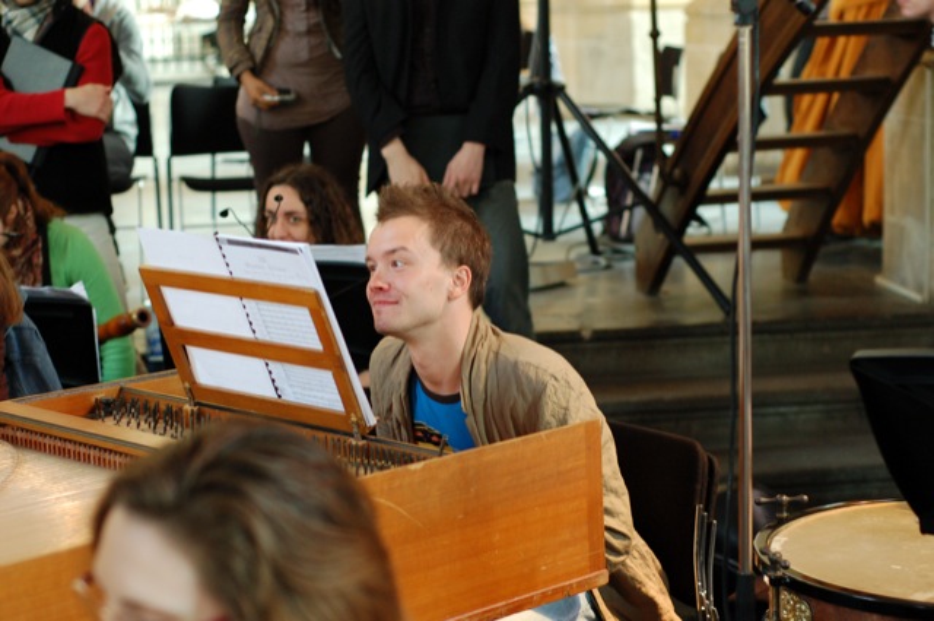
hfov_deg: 27.0
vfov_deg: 18.1
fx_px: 1943
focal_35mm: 75
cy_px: 310
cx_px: 467
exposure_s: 1/40
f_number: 3.2
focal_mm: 50
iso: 800
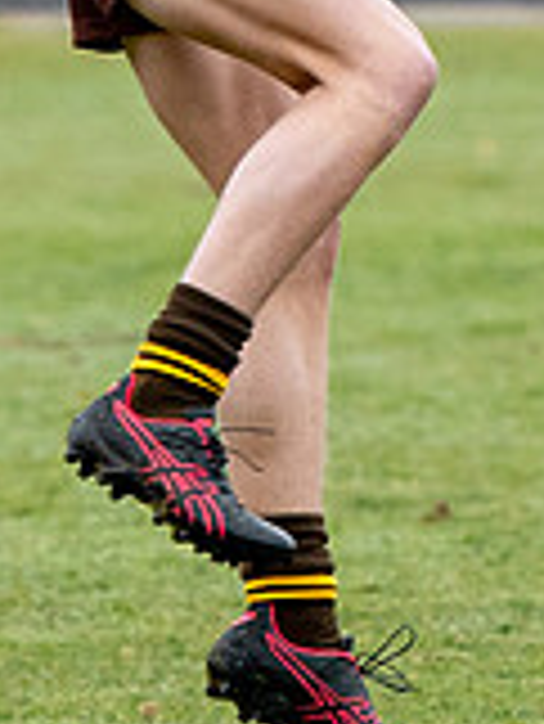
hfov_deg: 0.7
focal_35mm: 2214
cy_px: -57
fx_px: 46330
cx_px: 213
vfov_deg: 0.9
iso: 560
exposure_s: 1/800
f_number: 4
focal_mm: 200
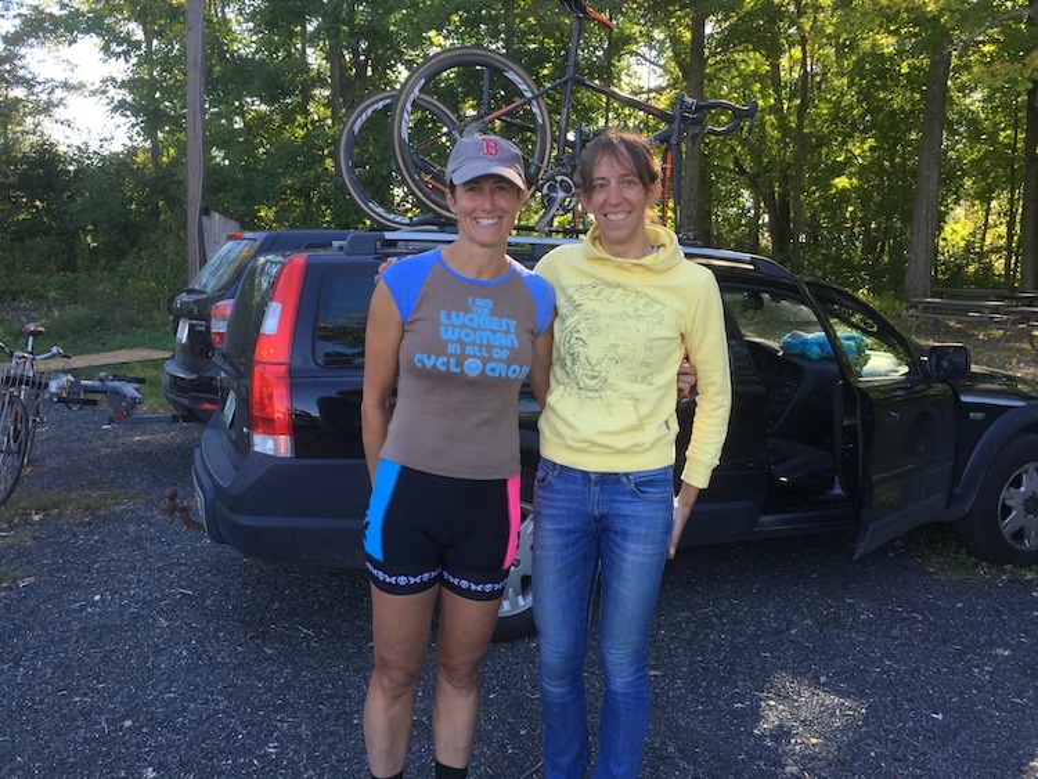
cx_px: 519
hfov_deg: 61.6
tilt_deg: -6.8
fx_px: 870
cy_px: 390
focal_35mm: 29
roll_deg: -2.9
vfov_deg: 48.3
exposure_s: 1/211
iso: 32
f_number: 2.2
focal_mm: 4.15
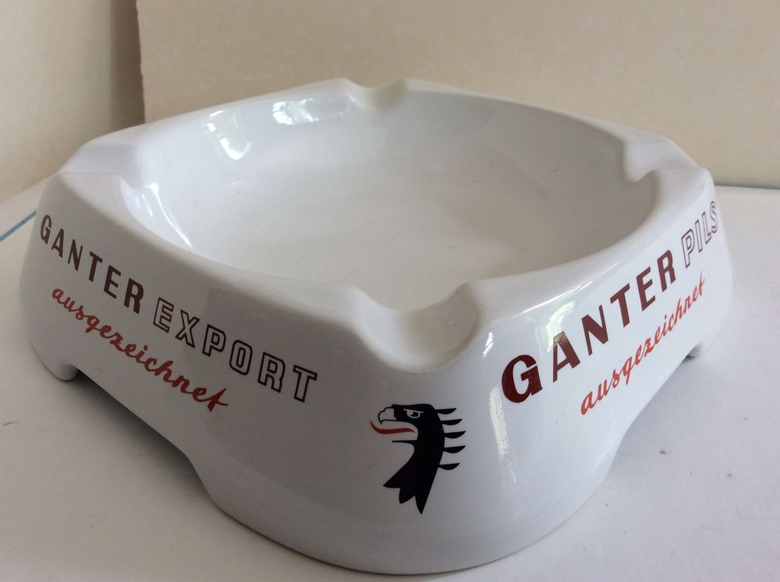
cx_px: 390
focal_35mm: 32
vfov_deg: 44.1
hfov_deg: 56.9
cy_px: 291
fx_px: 720
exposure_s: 1/33
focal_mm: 3.3
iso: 32
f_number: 2.4
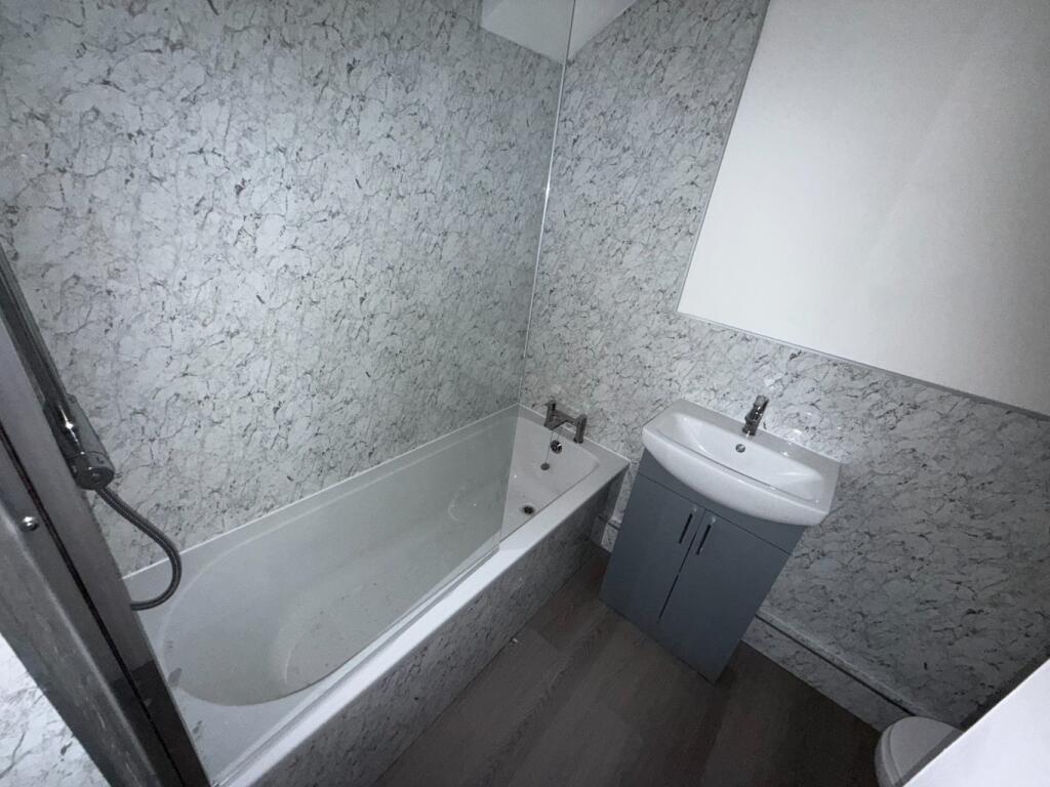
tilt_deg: -26.1
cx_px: 525
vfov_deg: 85.7
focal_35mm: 14
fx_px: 425
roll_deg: -8.0
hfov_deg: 102.1
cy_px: 394
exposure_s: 1/30
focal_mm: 2.22
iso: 160
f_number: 2.2
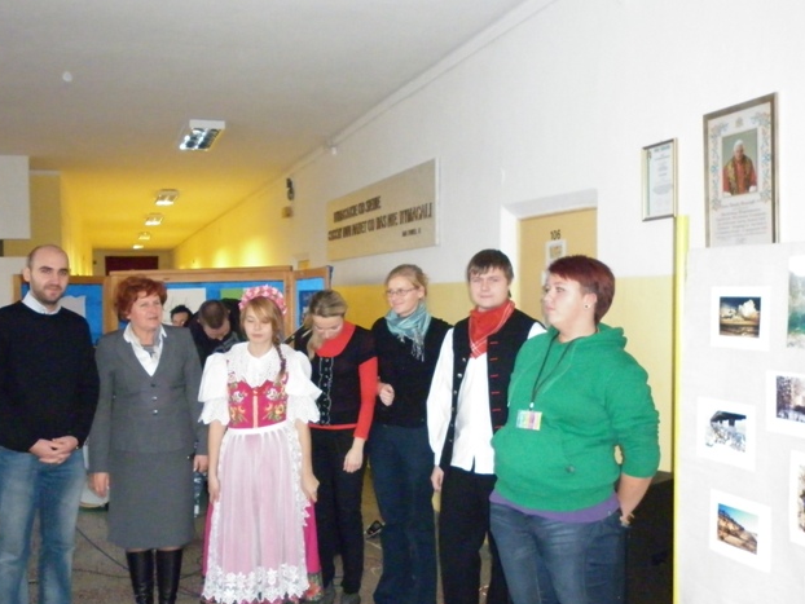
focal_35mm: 36
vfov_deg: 39.7
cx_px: 377
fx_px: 838
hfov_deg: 51.3
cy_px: 326
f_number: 2.8
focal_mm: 5
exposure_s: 1/30
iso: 640
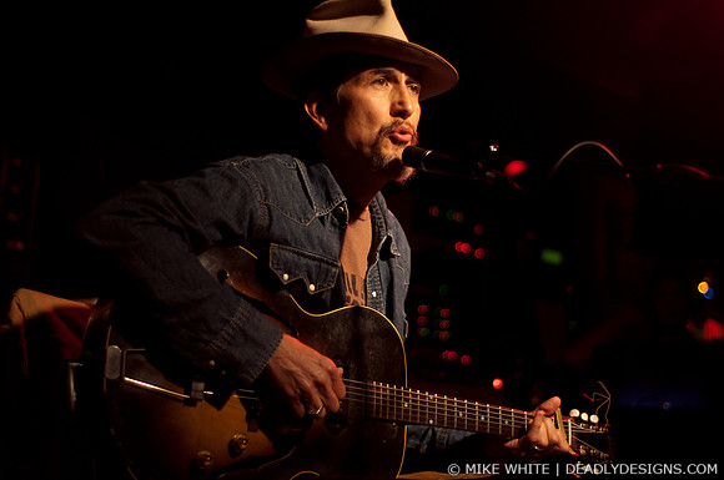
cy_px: 240
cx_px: 362
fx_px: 1506
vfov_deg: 18.1
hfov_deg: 27.0
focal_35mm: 75
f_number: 1.8
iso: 1000
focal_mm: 50
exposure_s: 1/80
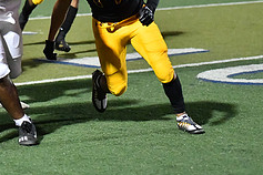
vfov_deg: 6.2
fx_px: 1607
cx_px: 17
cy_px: -6
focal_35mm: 220
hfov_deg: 9.3
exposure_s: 1/3200
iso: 11400
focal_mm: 90
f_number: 2.8
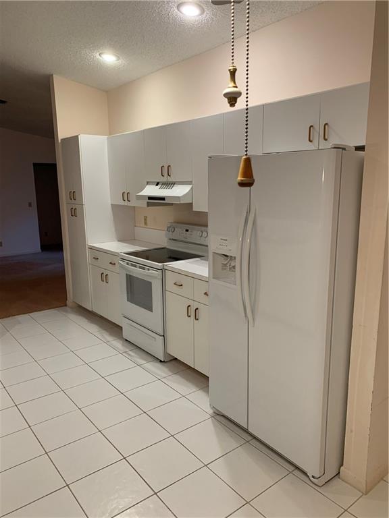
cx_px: 194
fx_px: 390
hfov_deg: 53.1
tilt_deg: -10.8
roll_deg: +0.9
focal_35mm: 26
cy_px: 259
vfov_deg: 67.3
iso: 100
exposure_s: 1/60
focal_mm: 4.25
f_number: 1.8
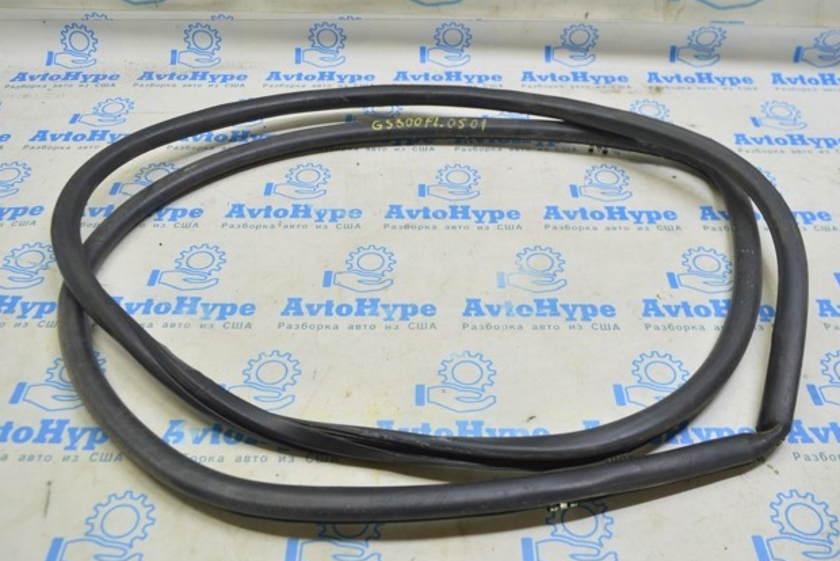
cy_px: 280
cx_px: 429
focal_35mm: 34
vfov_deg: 38.9
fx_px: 794
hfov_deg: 55.8
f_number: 5.6
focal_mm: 22
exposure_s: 1/20
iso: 400
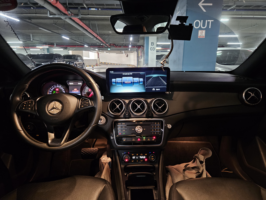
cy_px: 100
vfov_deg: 58.9
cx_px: 133
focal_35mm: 23
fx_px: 177
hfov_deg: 73.9
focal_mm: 5.4
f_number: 1.8
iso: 640
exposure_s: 1/24
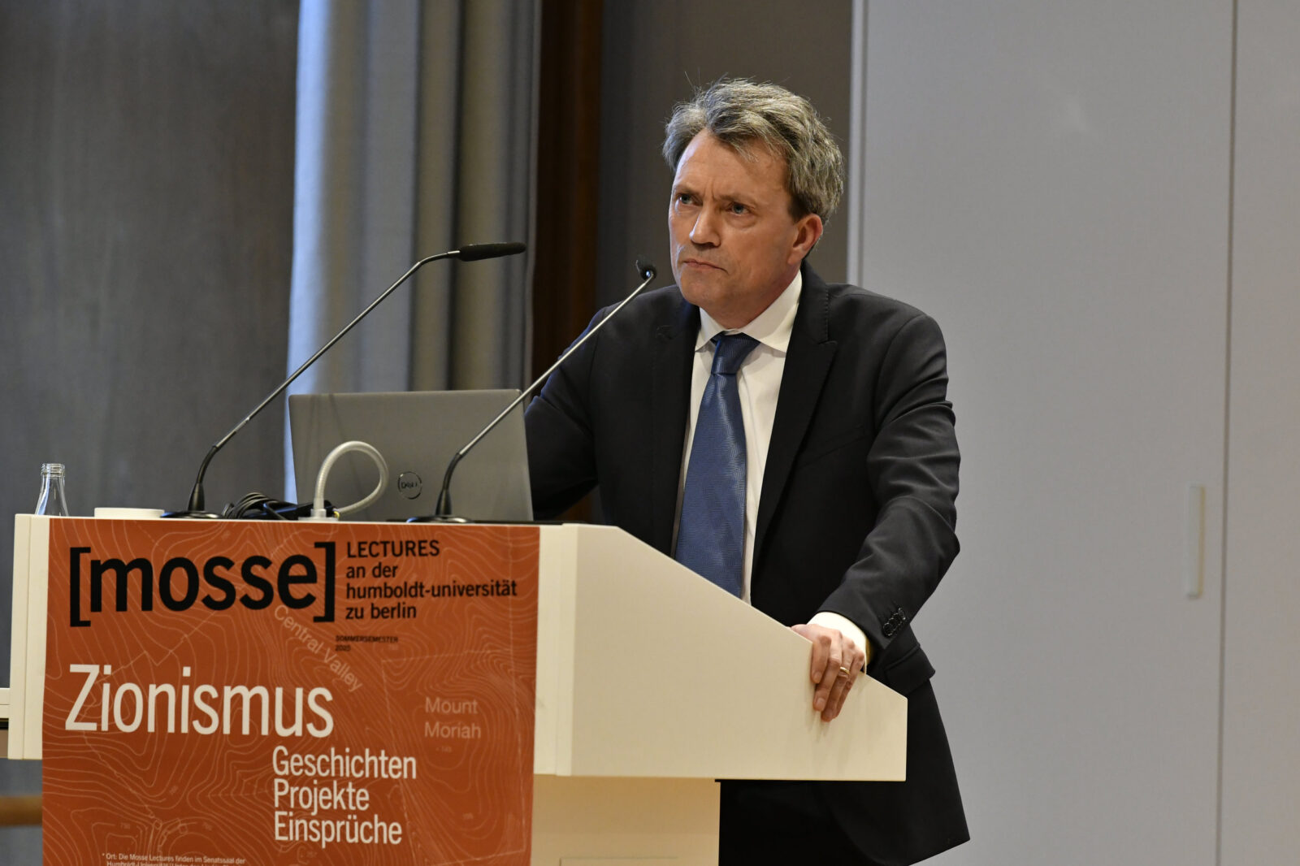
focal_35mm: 270
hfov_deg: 7.6
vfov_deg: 5.1
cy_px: 433
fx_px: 9747
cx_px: 650
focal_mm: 180
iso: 3200
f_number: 4.5
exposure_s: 1/400
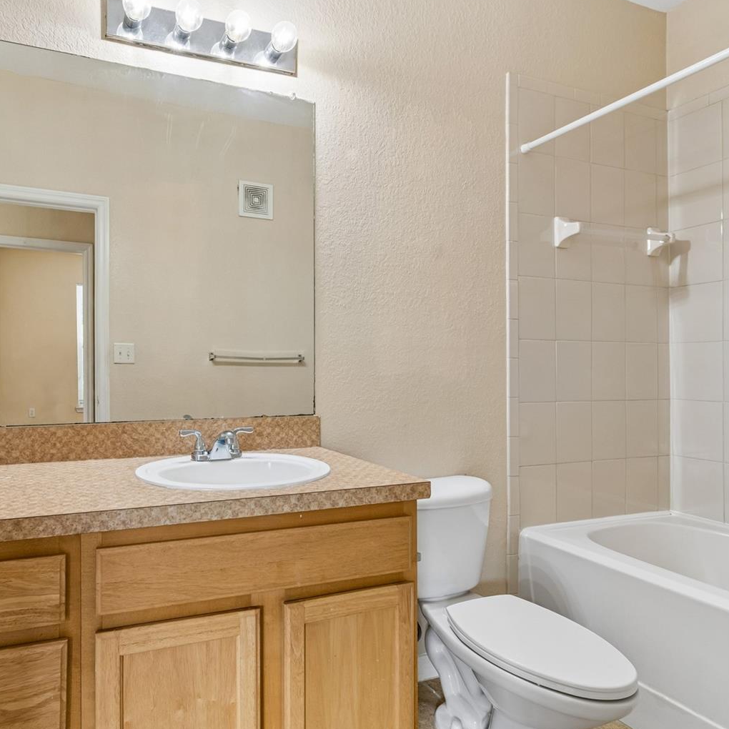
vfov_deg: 74.8
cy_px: 370
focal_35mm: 20
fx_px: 477
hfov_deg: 72.3
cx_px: 236
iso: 100
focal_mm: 10
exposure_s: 1/2
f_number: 7.1
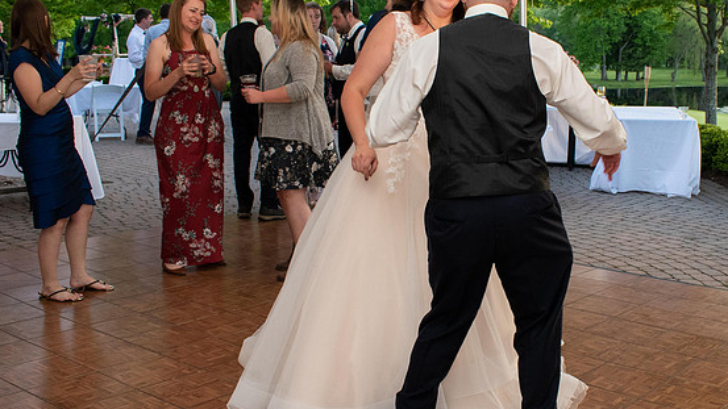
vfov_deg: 26.0
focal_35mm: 46
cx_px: 466
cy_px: 184
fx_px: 888
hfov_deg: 44.1
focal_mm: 18
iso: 800
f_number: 5
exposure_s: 1/100
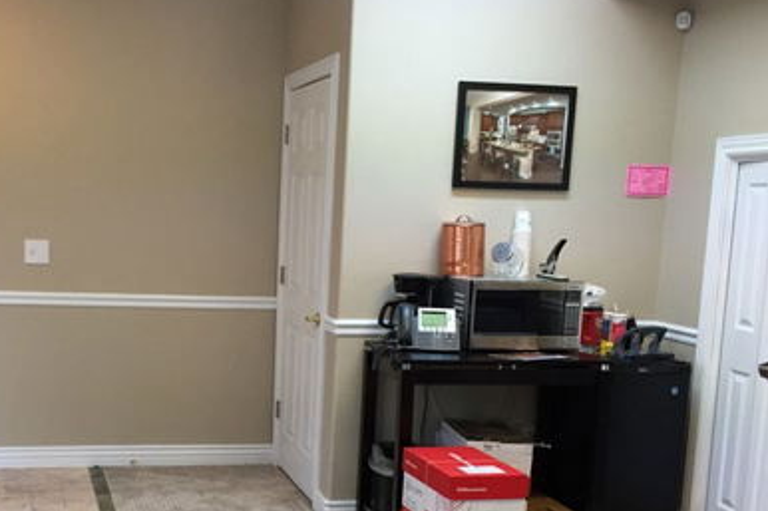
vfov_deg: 26.6
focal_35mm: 50
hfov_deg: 39.2
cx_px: 261
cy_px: 386
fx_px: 1066
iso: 64
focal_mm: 4.15
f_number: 2.2
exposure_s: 1/33
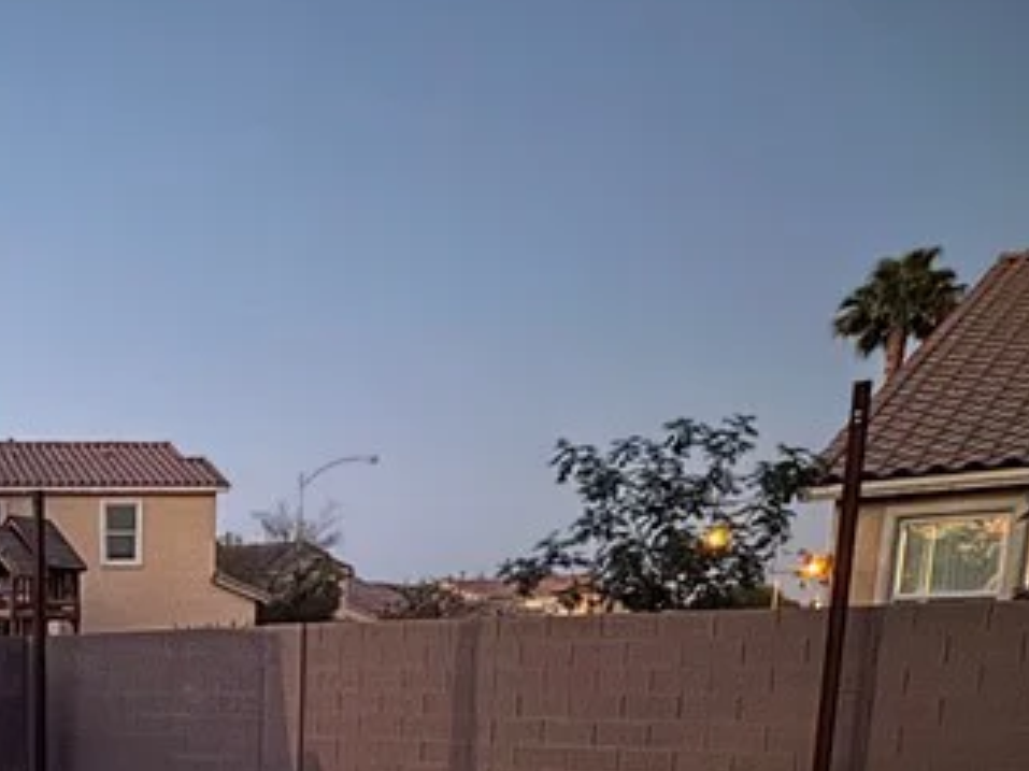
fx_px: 1337
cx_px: 10
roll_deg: +0.3
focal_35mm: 45
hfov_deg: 37.7
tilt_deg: -13.1
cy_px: 958
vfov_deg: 27.7
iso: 1000
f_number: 2.2
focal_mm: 2.22
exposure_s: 1/9
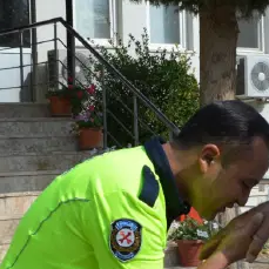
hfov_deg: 15.9
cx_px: 254
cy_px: 176
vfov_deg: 16.1
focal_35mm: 108
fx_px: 950
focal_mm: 22
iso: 140
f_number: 8
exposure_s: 1/250
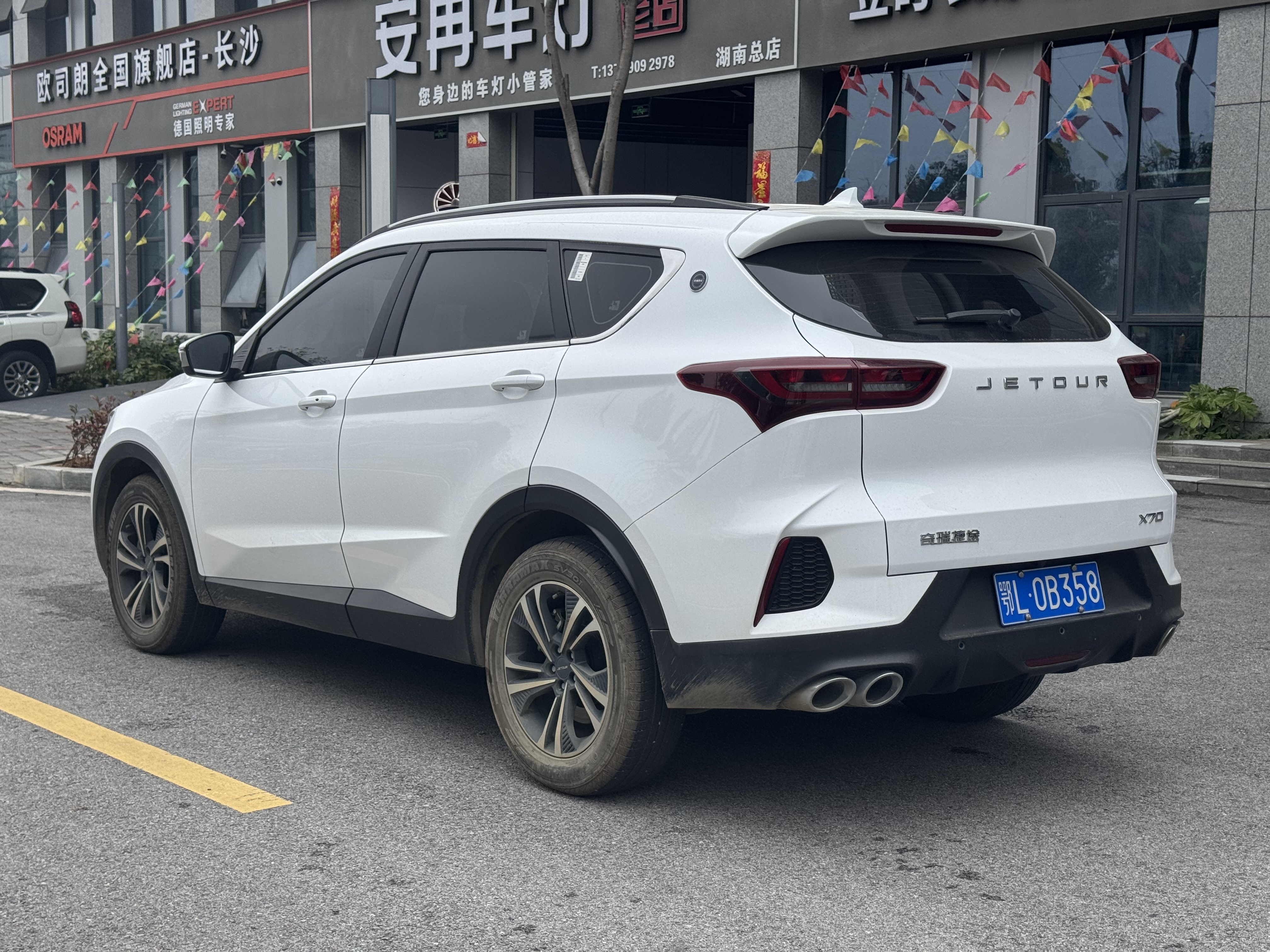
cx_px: 635
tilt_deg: -5.5
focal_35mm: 48
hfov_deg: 39.7
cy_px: 476
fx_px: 1761
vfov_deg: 30.3
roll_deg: -0.2
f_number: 1.78
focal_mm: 6.76
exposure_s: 1/1094
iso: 64
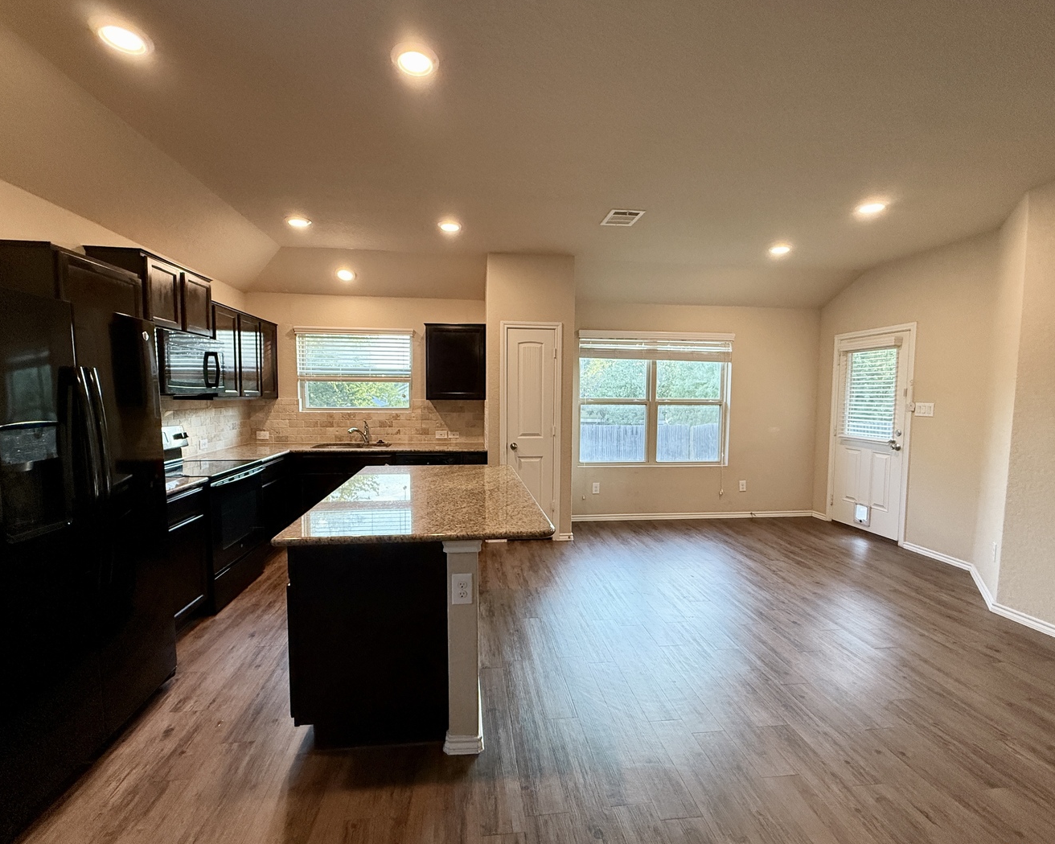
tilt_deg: -2.8
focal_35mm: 15
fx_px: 468
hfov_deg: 96.8
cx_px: 513
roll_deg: -1.1
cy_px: 426
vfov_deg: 84.0
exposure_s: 1/120
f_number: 2.2
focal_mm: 2.22
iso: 400
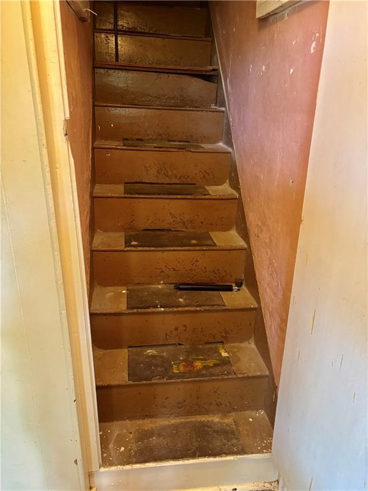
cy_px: 246
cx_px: 184
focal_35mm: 26
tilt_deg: -20.2
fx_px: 369
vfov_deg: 67.3
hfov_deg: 53.1
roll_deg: -0.8
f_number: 1.6
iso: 400
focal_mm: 5.96
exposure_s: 1/40
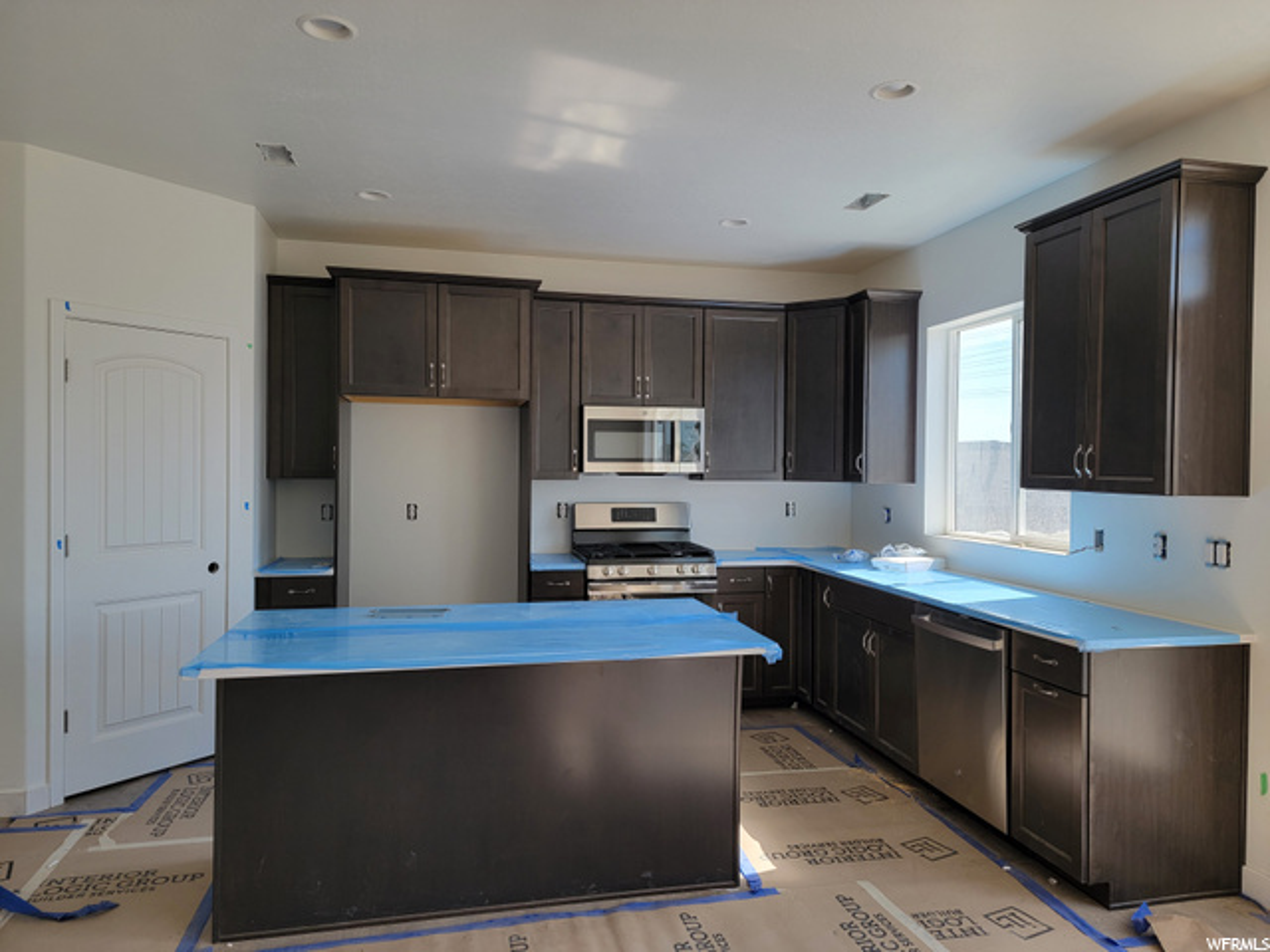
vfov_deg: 56.8
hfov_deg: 71.6
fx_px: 881
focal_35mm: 24
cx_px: 635
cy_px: 476
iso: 25
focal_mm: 6.7
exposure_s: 1/120
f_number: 1.8
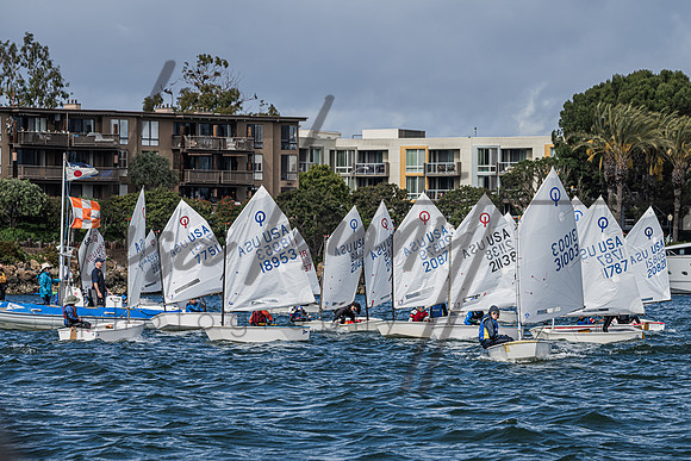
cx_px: 392
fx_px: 3996
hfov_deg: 9.9
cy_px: 230
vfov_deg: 6.6
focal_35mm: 208
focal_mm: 180
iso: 320
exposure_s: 1/1250
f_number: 9
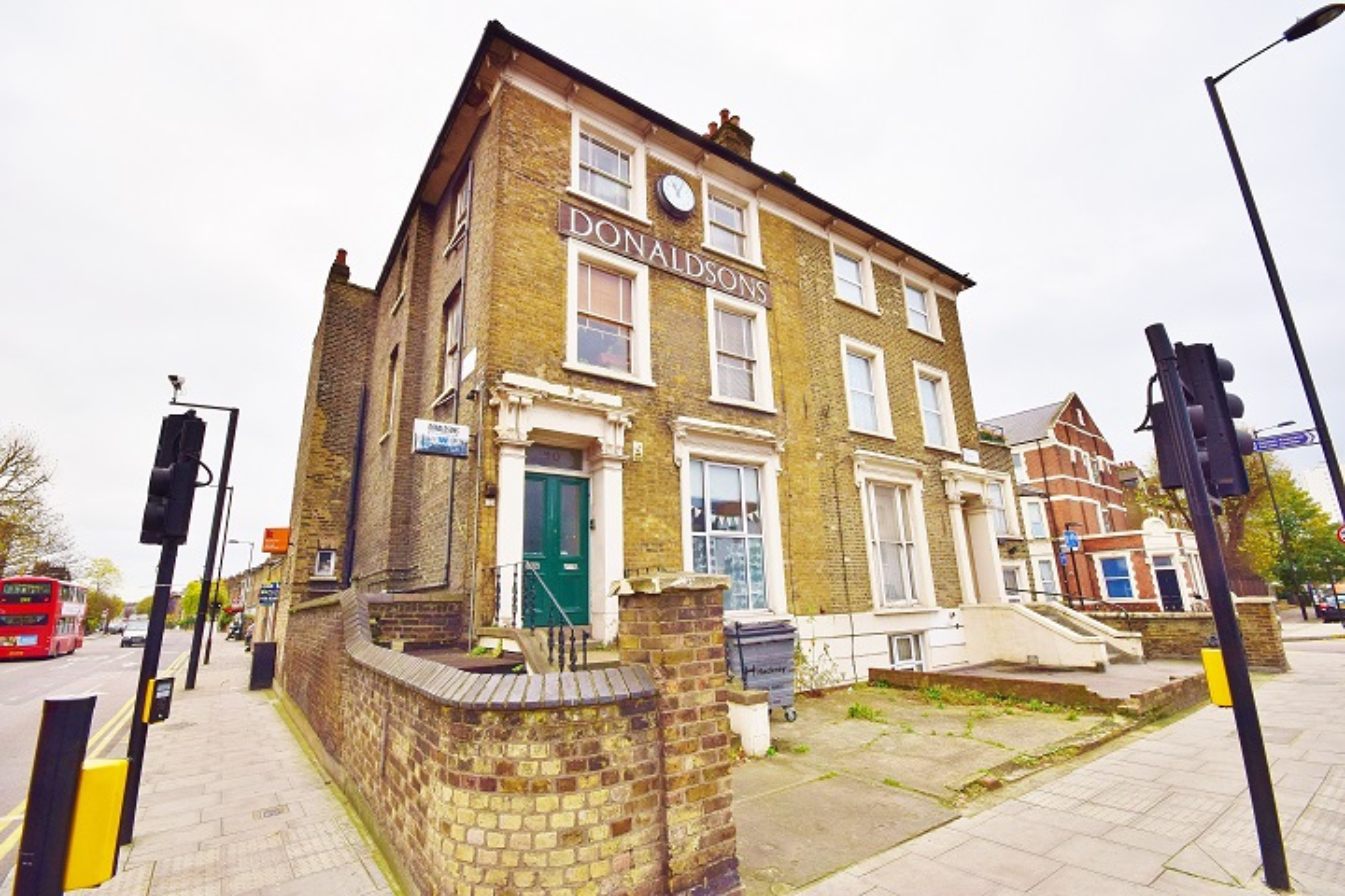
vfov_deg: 77.3
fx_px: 560
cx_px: 672
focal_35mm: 15
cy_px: 448
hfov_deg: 100.4
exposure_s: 1/200
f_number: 10
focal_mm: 10
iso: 400
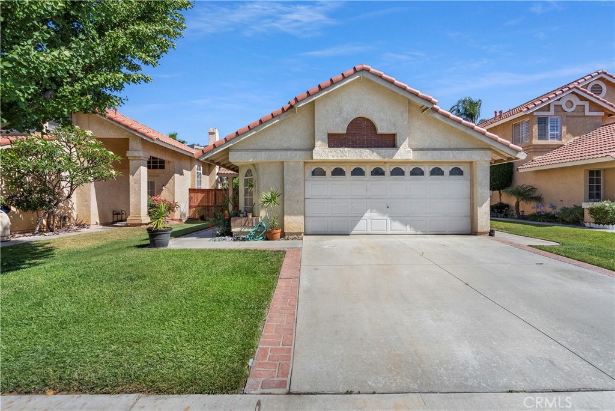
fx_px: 273
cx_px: 308
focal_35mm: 16
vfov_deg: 73.8
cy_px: 206
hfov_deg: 96.7
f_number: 7.1
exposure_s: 1/8000
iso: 250
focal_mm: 16
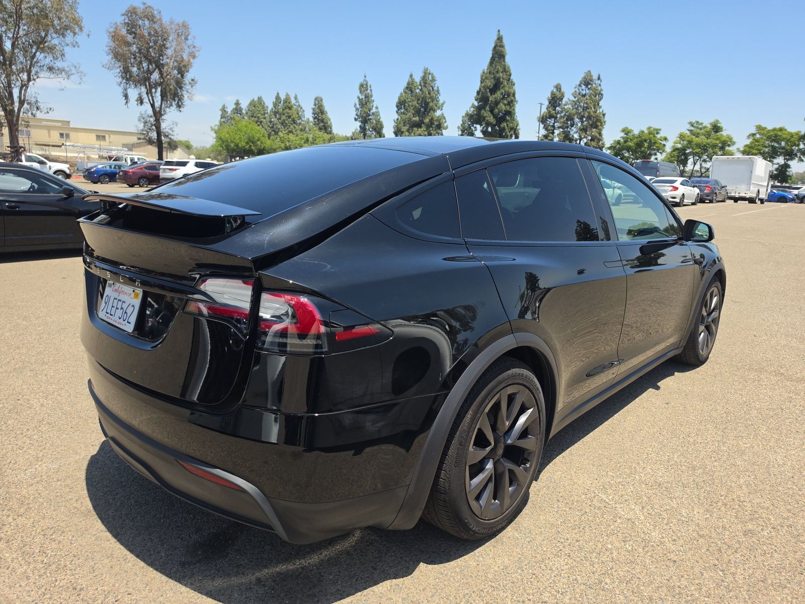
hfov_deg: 73.9
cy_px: 302
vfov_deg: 58.9
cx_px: 402
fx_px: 535
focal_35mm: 23
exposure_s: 1/3228
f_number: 1.4
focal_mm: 6.5
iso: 63
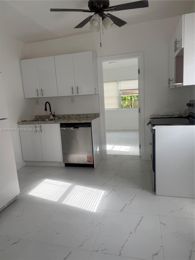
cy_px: 130
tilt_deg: -9.7
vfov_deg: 71.6
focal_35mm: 24
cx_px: 98
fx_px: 180
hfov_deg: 56.8
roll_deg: +3.7
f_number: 1.78
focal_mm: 6.76
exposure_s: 1/385
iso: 80
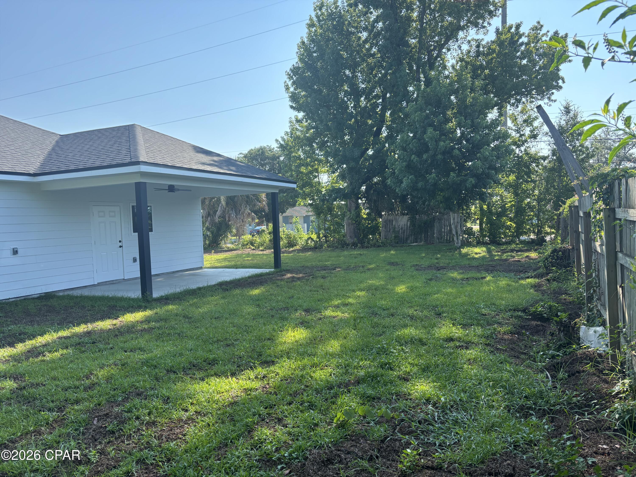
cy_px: 238
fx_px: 478
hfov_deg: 67.3
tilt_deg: -1.2
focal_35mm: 26
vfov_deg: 53.1
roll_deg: +2.0
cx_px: 318
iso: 50
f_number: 1.6
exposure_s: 1/1037
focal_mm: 5.96
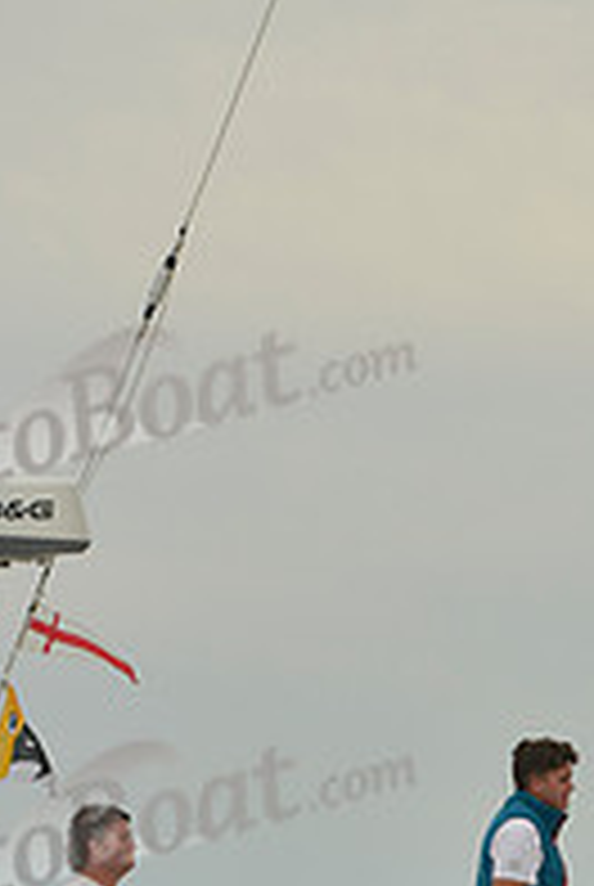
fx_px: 6881
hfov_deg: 4.9
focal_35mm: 279
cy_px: 1007
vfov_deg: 7.3
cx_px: 650
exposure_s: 1/1250
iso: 400
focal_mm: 95
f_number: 4
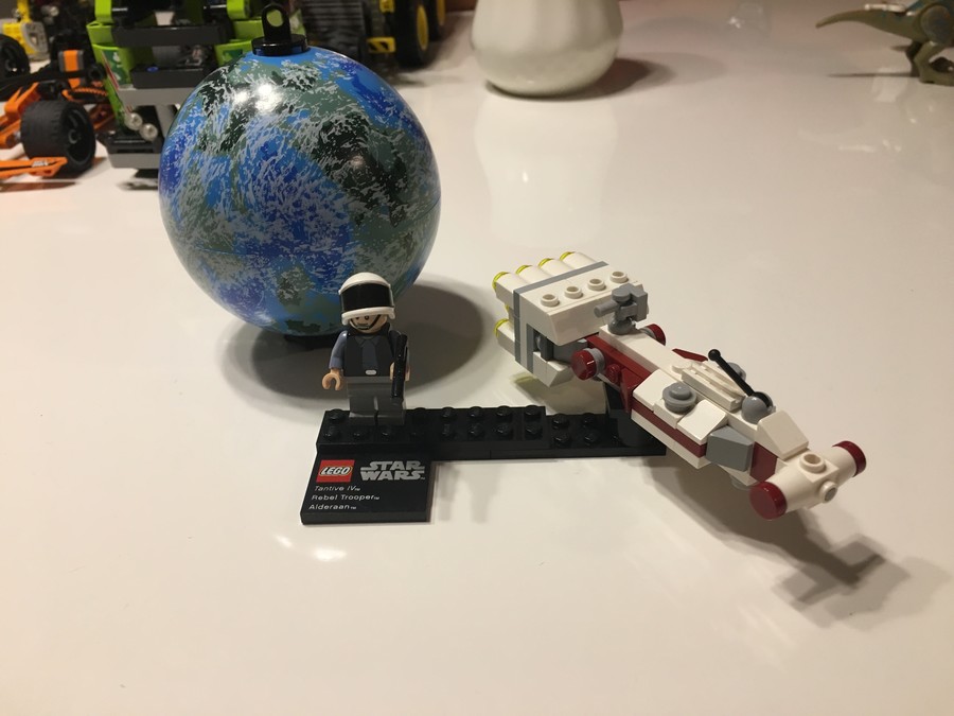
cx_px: 477
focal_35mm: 29
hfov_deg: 61.7
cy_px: 358
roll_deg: +3.0
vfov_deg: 48.2
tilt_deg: -33.4
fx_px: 799
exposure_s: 1/33
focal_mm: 4.15
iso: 125
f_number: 2.2
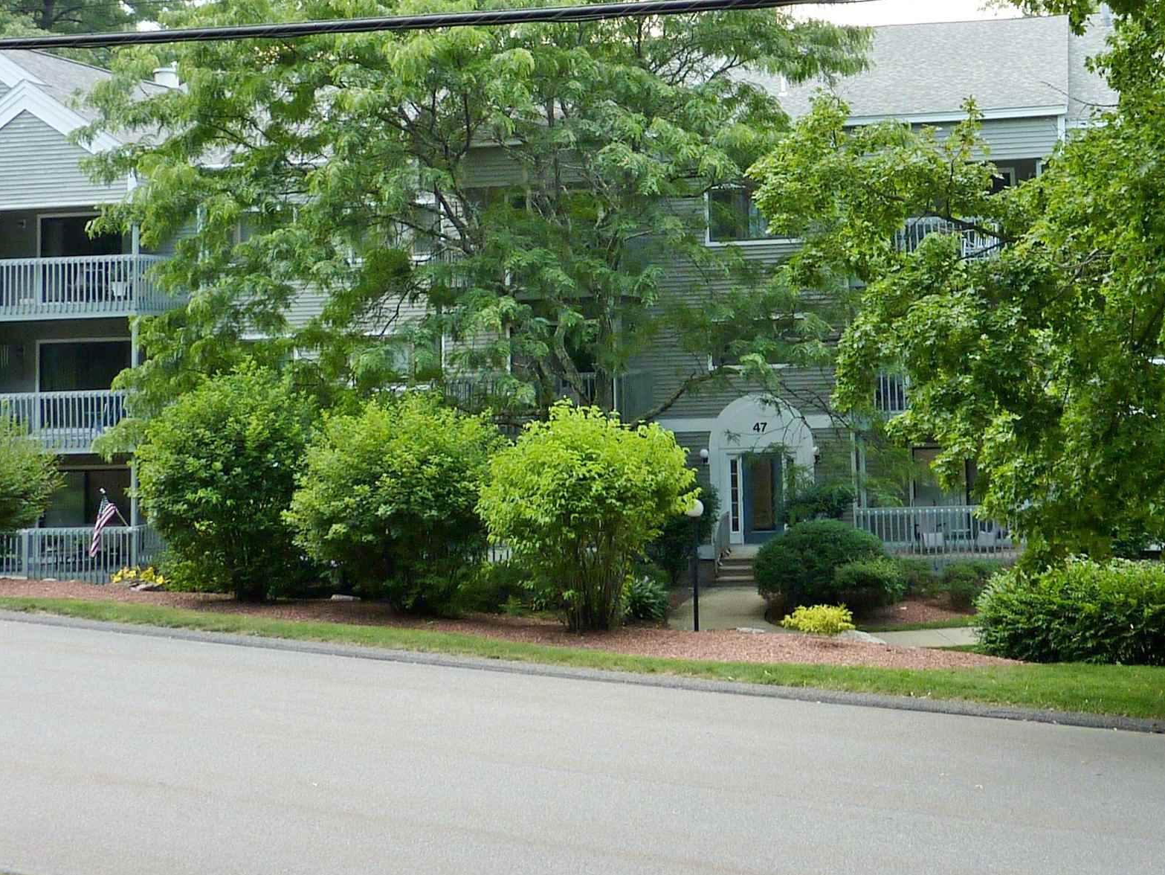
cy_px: 190
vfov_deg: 29.1
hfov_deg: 38.0
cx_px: 867
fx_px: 1649
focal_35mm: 49
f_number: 4
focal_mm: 4.1
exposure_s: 1/100
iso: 125
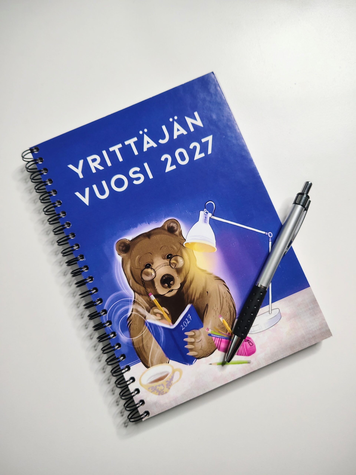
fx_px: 329
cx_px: 178
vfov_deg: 71.6
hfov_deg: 56.8
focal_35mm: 24
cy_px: 238
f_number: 1.8
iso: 394
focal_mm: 5.56
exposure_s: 1/100
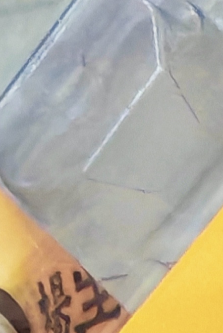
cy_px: 574
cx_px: 613
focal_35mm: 143
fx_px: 1327
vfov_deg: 13.1
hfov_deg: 8.4
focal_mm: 1.82
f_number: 2
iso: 64
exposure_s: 1/100
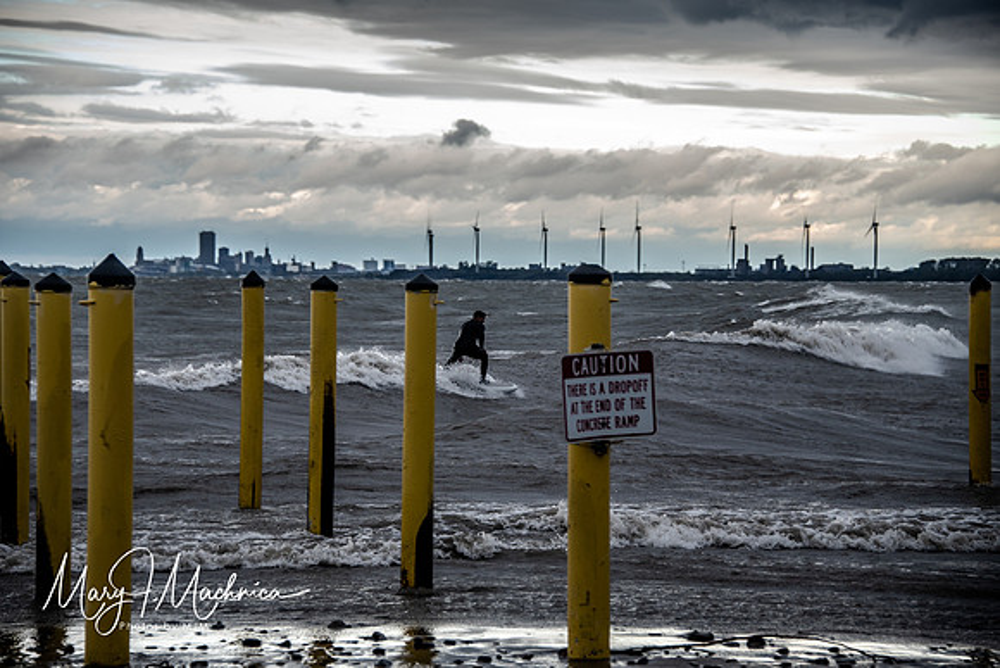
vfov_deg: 11.0
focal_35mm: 125
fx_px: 3473
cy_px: 334
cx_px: 500
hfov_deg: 16.4
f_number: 5.6
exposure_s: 1/125
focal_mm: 125
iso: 400
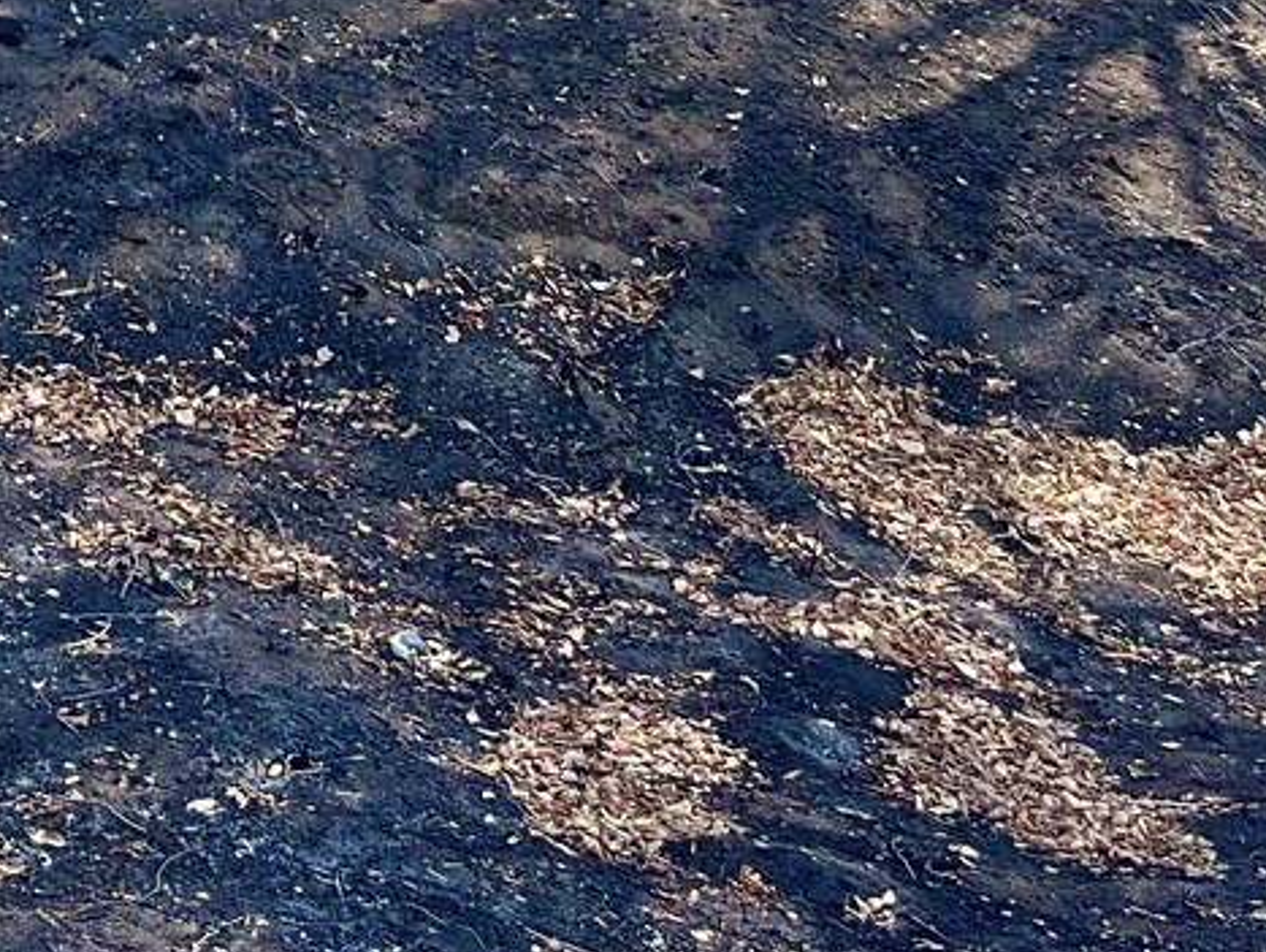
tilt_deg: +8.7
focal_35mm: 89
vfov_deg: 15.0
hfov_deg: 21.1
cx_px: -52
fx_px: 3257
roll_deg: +0.9
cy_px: -610
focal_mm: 5.7
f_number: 1.5
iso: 50
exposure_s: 1/1808
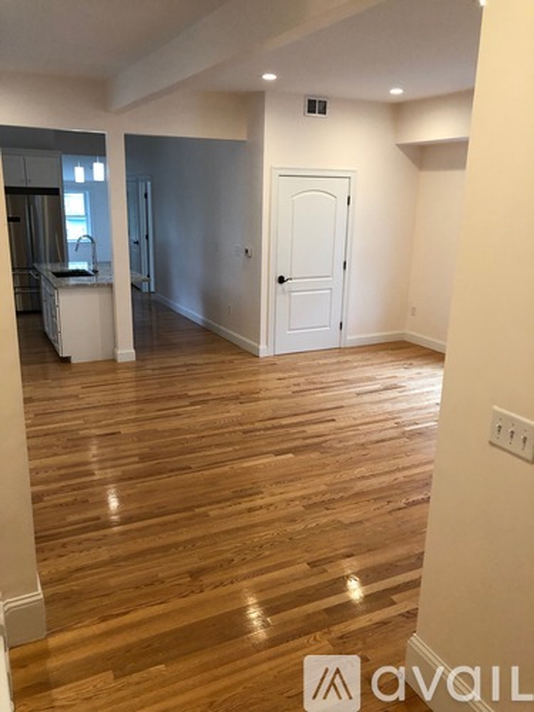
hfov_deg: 49.7
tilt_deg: -15.1
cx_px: 267
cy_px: 356
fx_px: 576
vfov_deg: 63.4
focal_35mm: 28
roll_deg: -0.7
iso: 40
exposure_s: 1/30
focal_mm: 4
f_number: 1.8
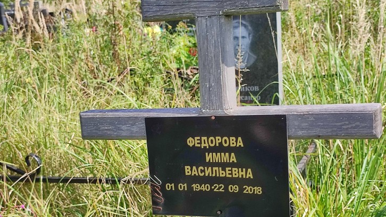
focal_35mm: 30
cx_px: 200
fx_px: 307
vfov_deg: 38.2
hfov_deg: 64.3
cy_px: 158
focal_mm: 6.04
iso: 50
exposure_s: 1/366
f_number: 1.9
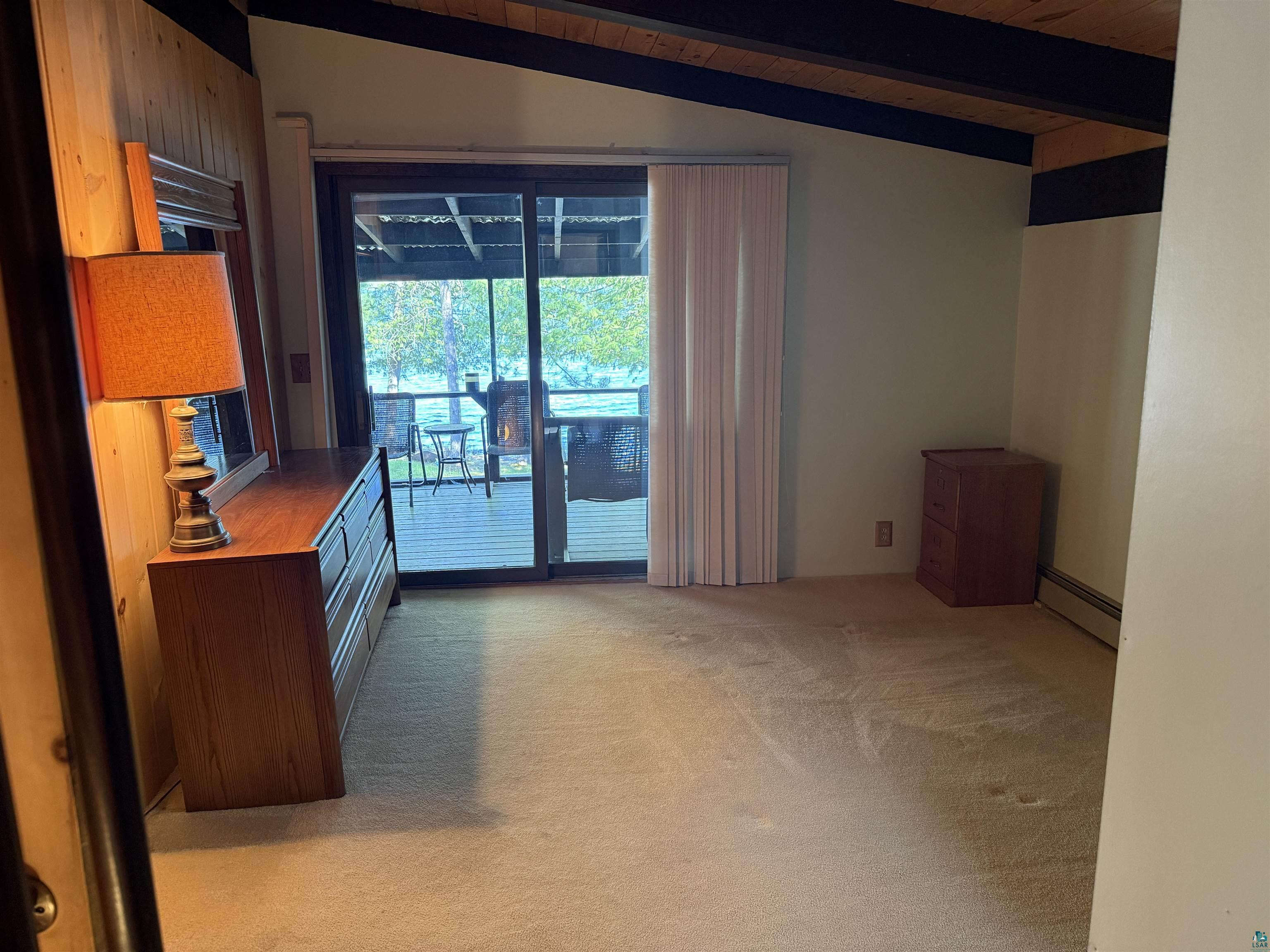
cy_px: 476
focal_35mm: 24
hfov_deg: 71.6
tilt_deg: -11.2
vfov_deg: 56.8
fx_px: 881
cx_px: 635
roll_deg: +0.6
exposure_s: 1/60
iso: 400
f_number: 1.78
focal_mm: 6.76
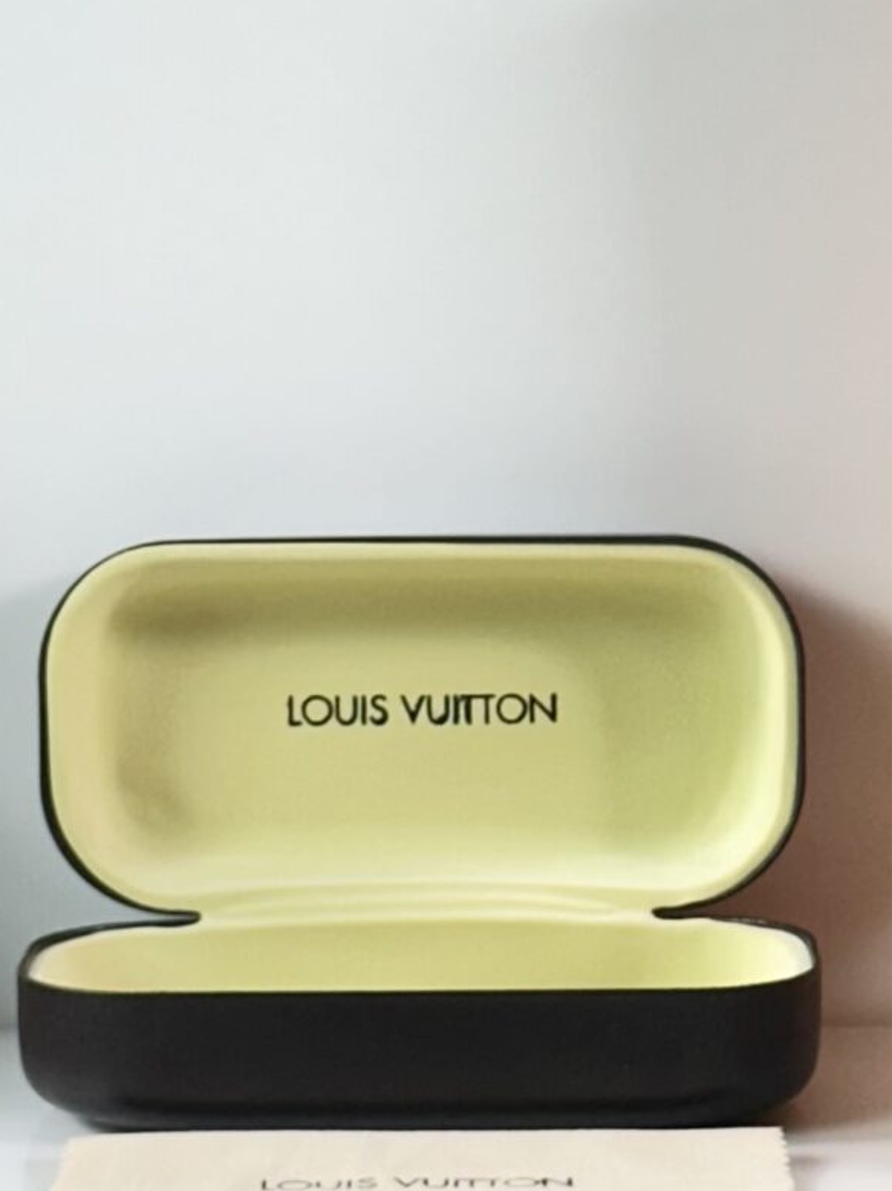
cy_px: 433
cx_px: 640
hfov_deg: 9.4
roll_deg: +0.1
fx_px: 5432
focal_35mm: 158
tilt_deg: -7.2
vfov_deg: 12.5
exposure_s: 1/100
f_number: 1.78
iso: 80
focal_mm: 6.86
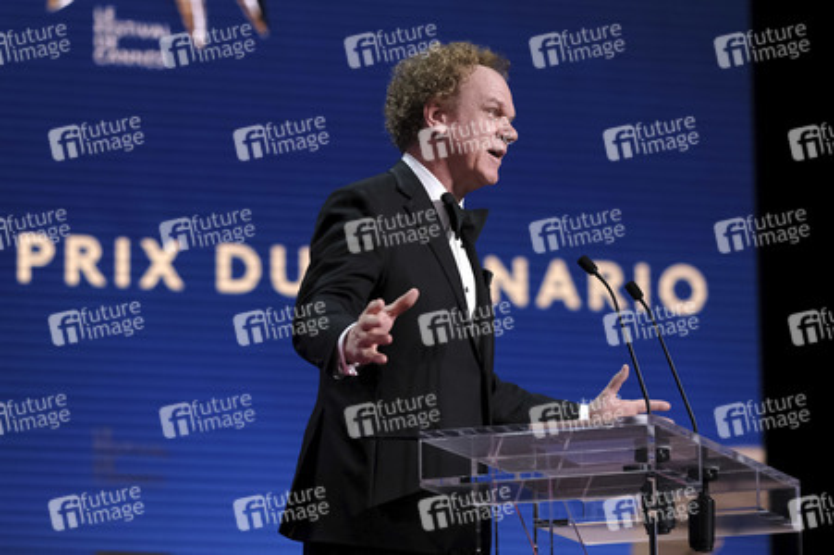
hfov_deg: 15.2
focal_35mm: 135
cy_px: 278
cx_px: 417
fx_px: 3125
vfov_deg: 10.1
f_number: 2
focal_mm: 90
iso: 1600
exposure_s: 1/500
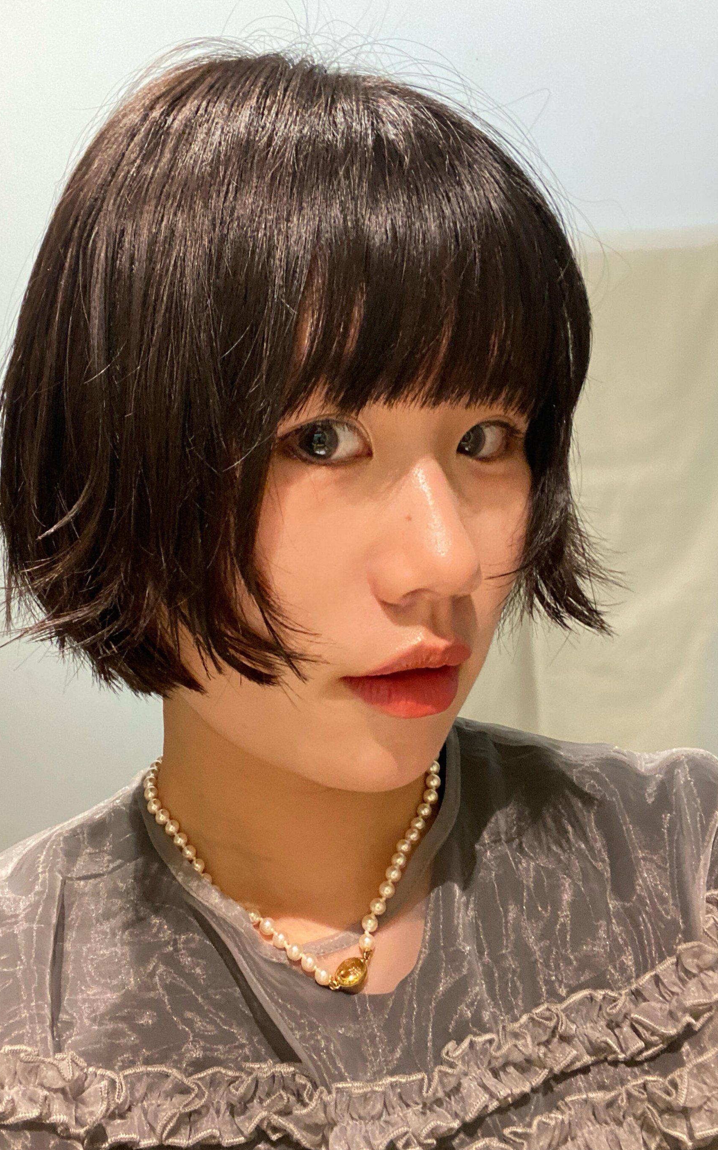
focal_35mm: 32
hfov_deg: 39.3
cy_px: 574
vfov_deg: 59.7
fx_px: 1002
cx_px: 294
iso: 320
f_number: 2.2
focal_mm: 2.71
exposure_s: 1/50
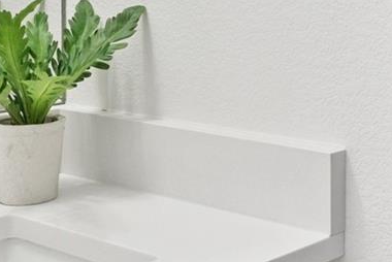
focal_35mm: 80
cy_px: -28
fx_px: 872
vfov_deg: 16.6
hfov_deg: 24.7
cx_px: 337
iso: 640
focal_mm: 19
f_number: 8
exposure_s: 1/15
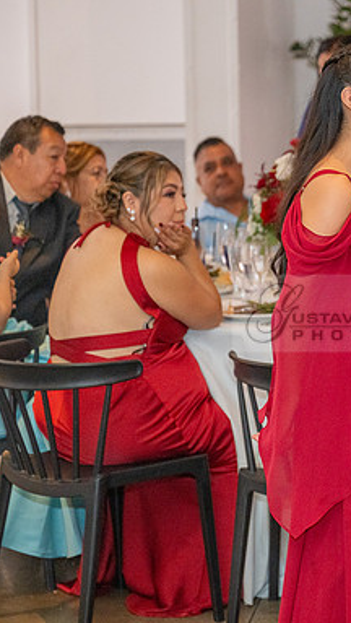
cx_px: 374
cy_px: 313
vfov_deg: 19.3
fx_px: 1833
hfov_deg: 10.8
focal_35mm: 111
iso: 2000
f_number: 2.8
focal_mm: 70
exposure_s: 1/200
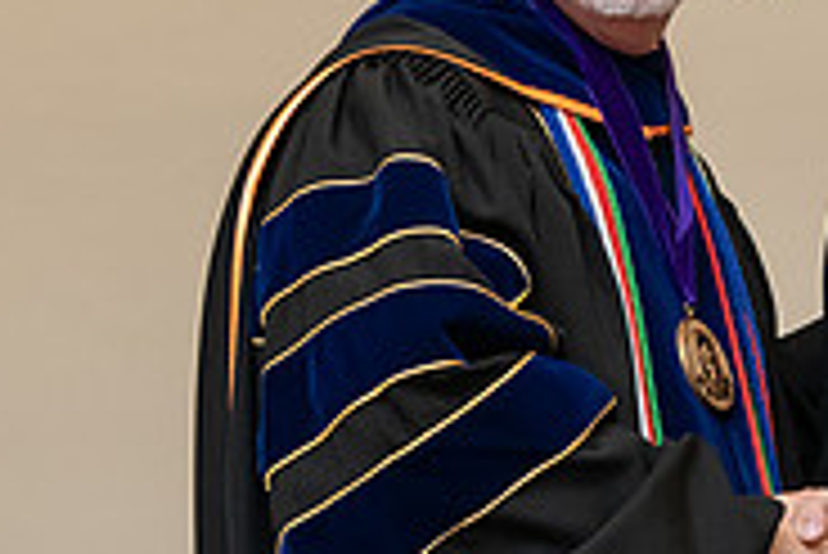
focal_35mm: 379
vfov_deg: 3.6
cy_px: 236
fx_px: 8724
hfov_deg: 5.4
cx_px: 738
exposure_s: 1/200
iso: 2000
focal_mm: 120
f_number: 4
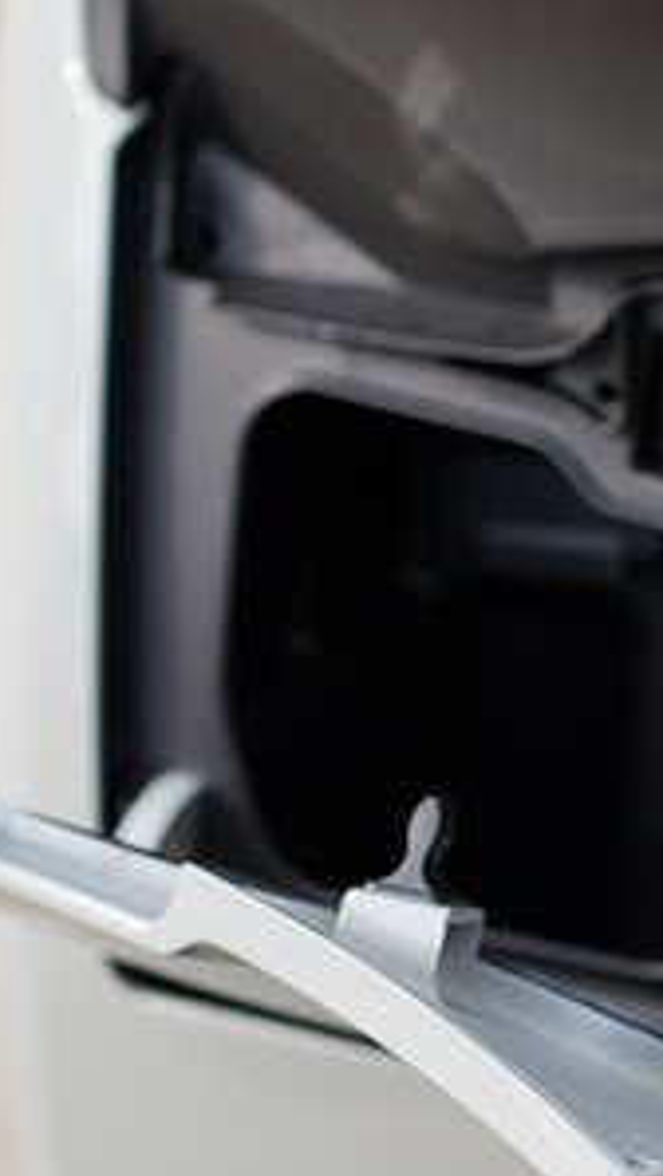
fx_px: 5616
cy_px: 298
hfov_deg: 6.4
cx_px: 1681
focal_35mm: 180
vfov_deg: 11.9
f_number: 2.8
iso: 200
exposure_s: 1/800
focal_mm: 50
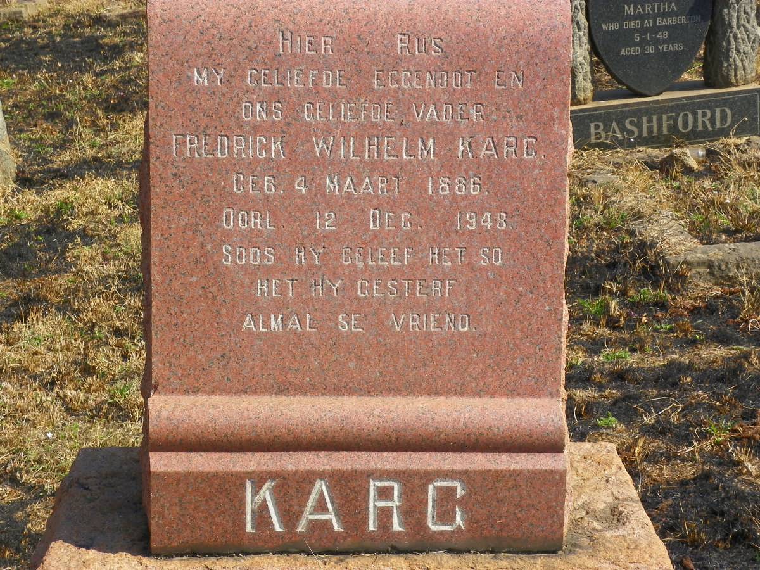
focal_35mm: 71
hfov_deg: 27.4
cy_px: 285
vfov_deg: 20.7
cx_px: 380
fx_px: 1559
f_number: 5
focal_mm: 12.6
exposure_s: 1/160
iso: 64
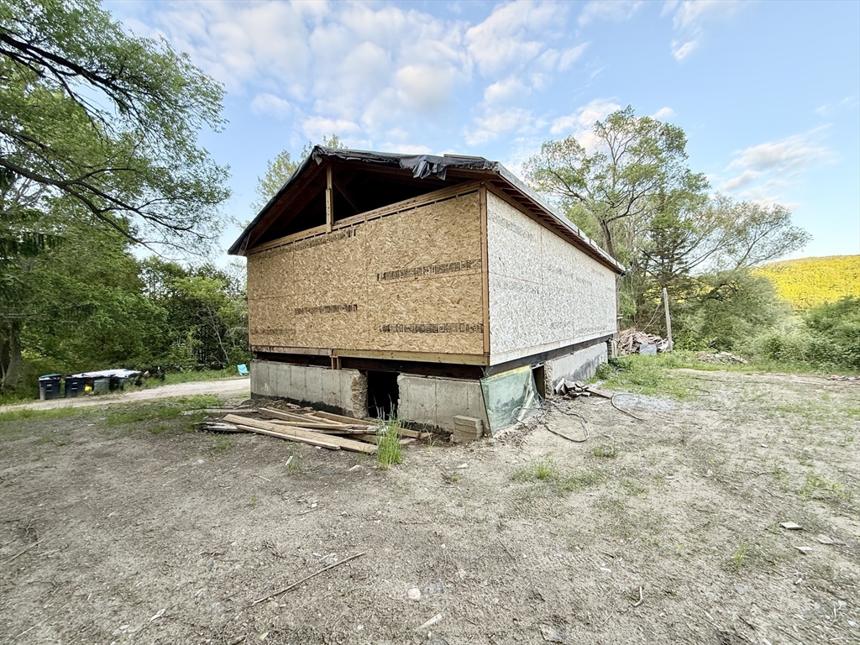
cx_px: 430
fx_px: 348
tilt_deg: +0.7
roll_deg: +1.0
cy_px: 322
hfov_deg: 102.1
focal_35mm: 14
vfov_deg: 85.7
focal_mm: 2.22
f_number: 2.2
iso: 80
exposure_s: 1/101
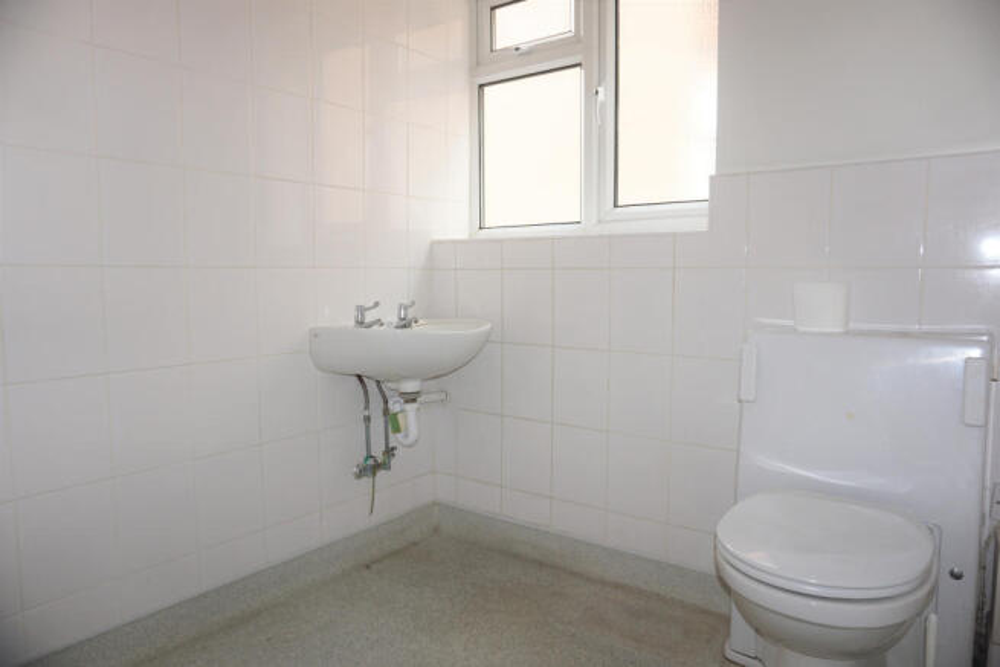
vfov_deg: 53.2
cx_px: 500
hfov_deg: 73.7
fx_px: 667
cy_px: 334
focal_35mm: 24
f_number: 3.5
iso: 125
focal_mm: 16
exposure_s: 1/60
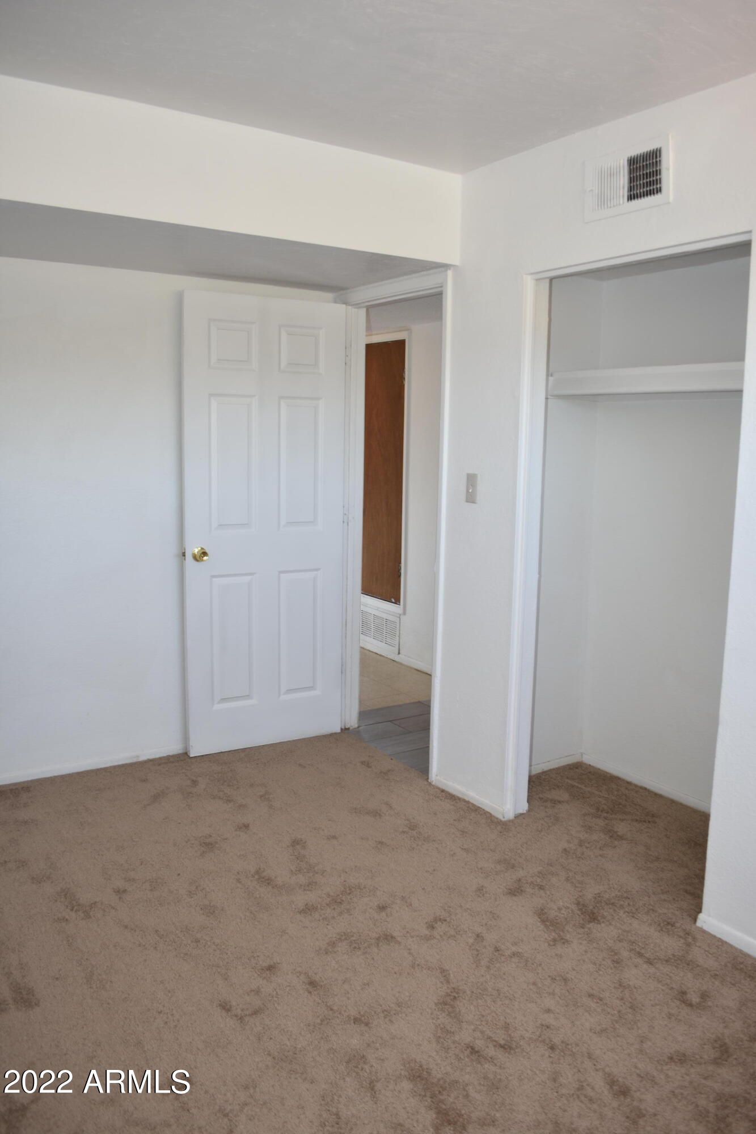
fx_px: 851
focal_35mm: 27
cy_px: 567
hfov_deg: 47.9
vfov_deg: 67.4
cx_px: 378
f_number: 4
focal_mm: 18
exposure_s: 1/60
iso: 200
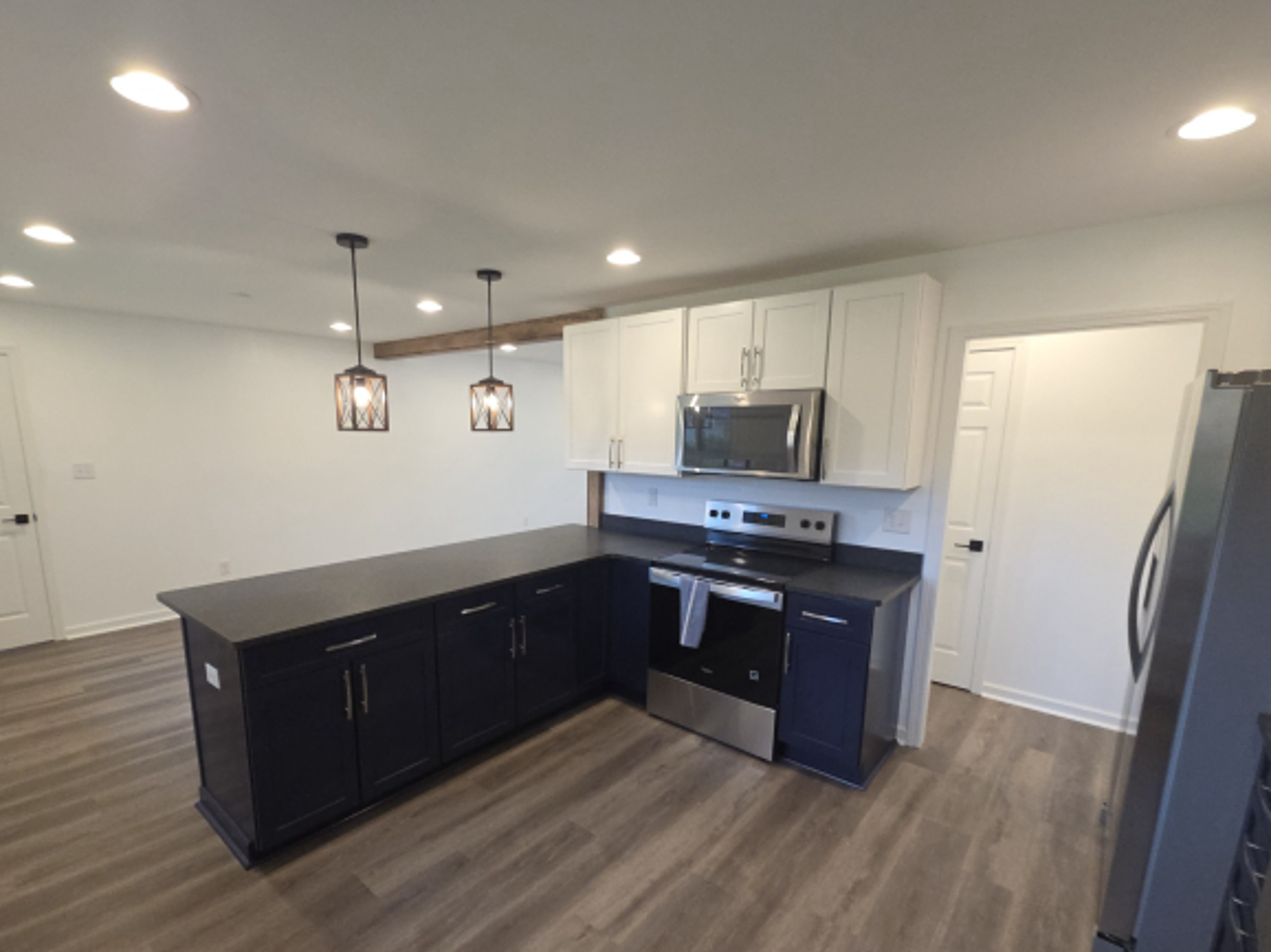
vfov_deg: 81.3
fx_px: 551
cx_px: 584
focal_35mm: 15
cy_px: 536
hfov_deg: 98.0
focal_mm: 2.2
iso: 160
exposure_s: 1/60
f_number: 2.2
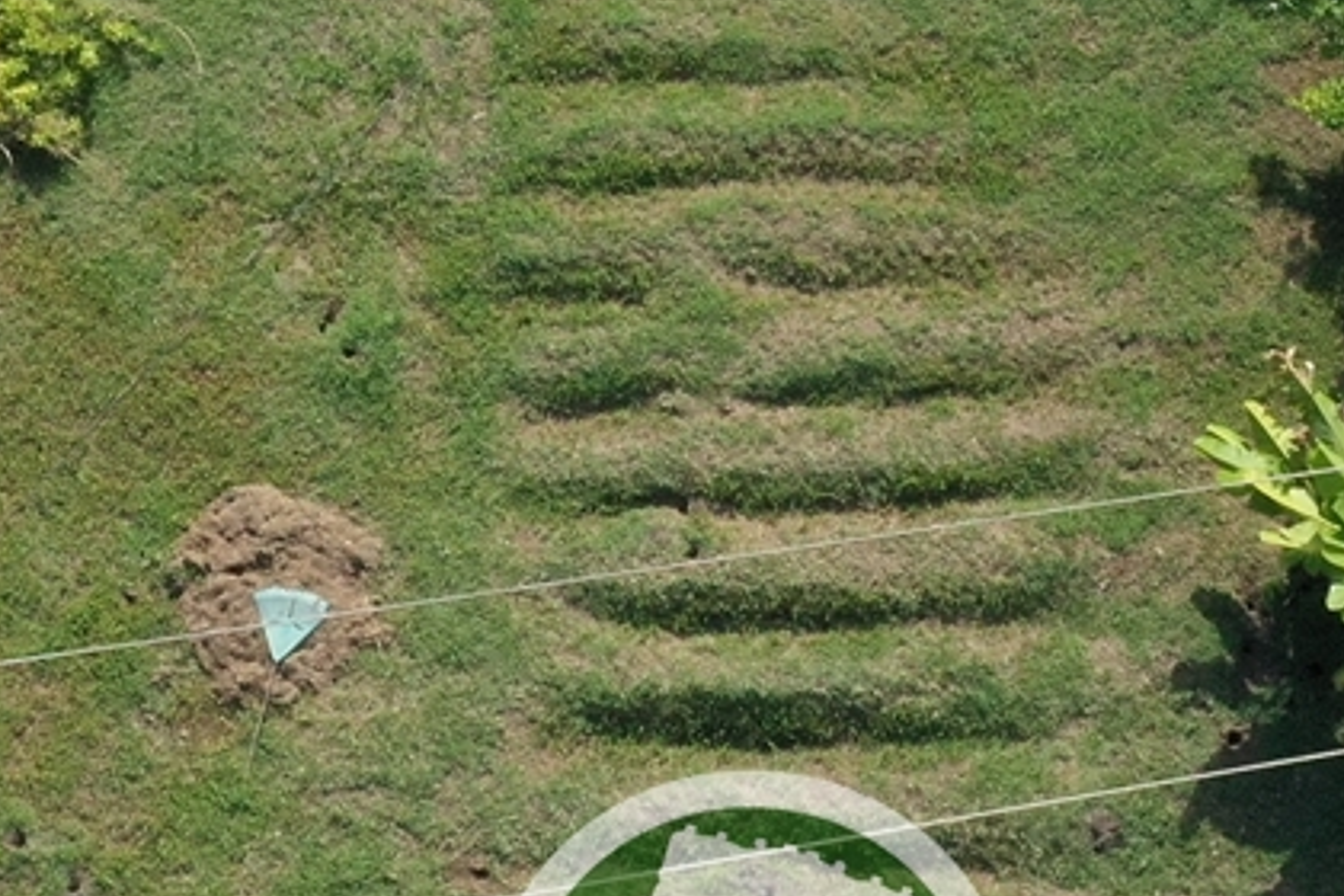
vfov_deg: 11.5
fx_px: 4405
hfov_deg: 17.3
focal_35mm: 118
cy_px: -26
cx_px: 749
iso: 500
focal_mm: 10.26
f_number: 10
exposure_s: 1/15
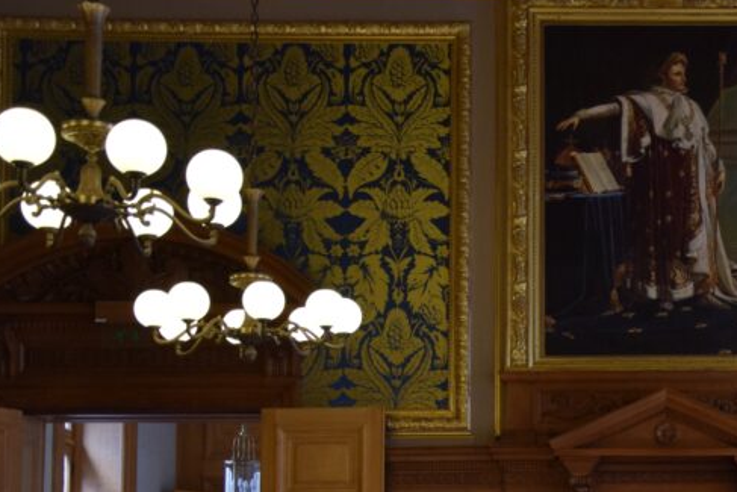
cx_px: 719
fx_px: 1679
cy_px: 481
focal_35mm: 82
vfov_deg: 16.4
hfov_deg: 23.8
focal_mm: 26
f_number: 4
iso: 800
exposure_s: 1/60
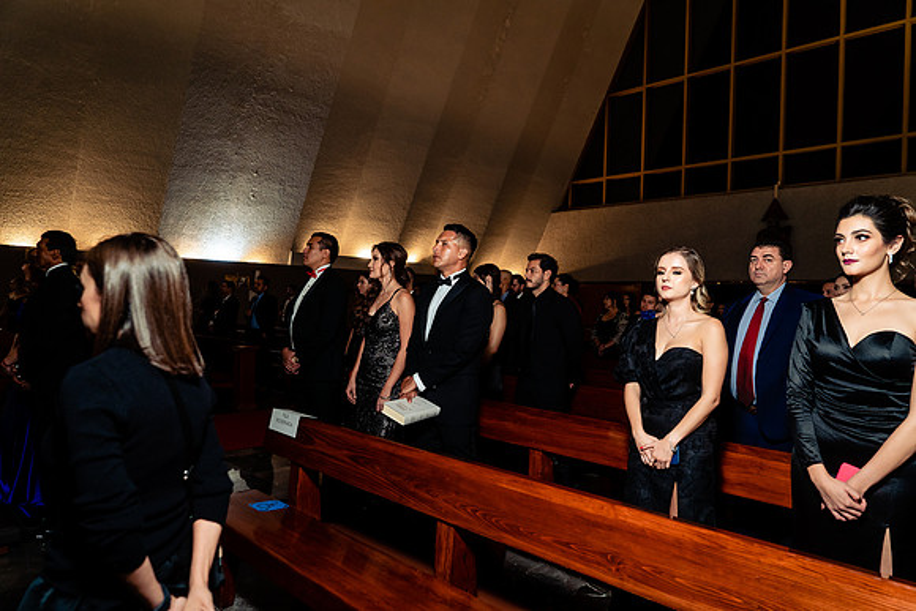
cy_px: 306
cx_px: 458
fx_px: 611
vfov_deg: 53.2
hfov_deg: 73.7
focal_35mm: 24
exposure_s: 1/160
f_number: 4
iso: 1250
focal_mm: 24
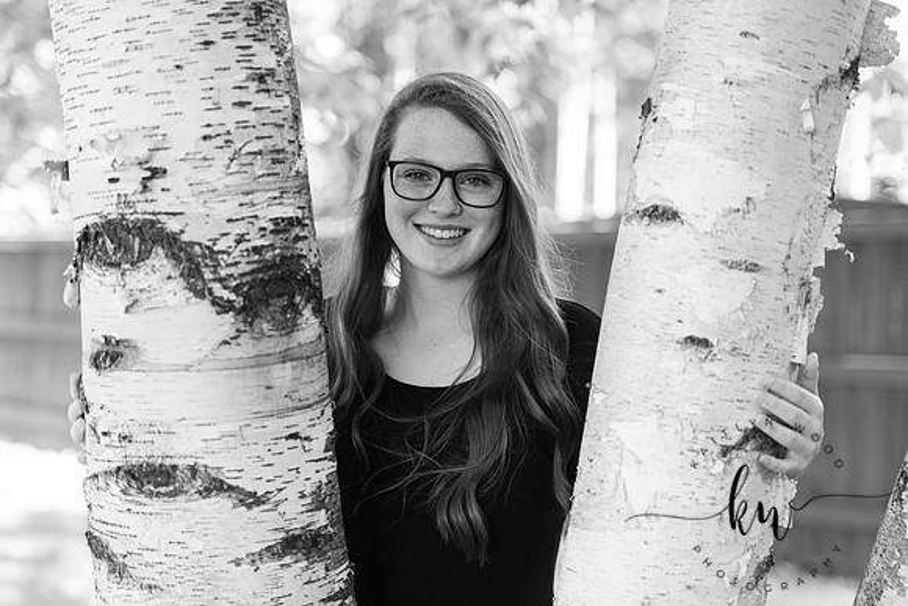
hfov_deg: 26.0
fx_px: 1968
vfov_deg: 17.5
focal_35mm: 78
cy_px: 303
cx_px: 454
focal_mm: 78
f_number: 2.8
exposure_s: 1/200
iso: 400
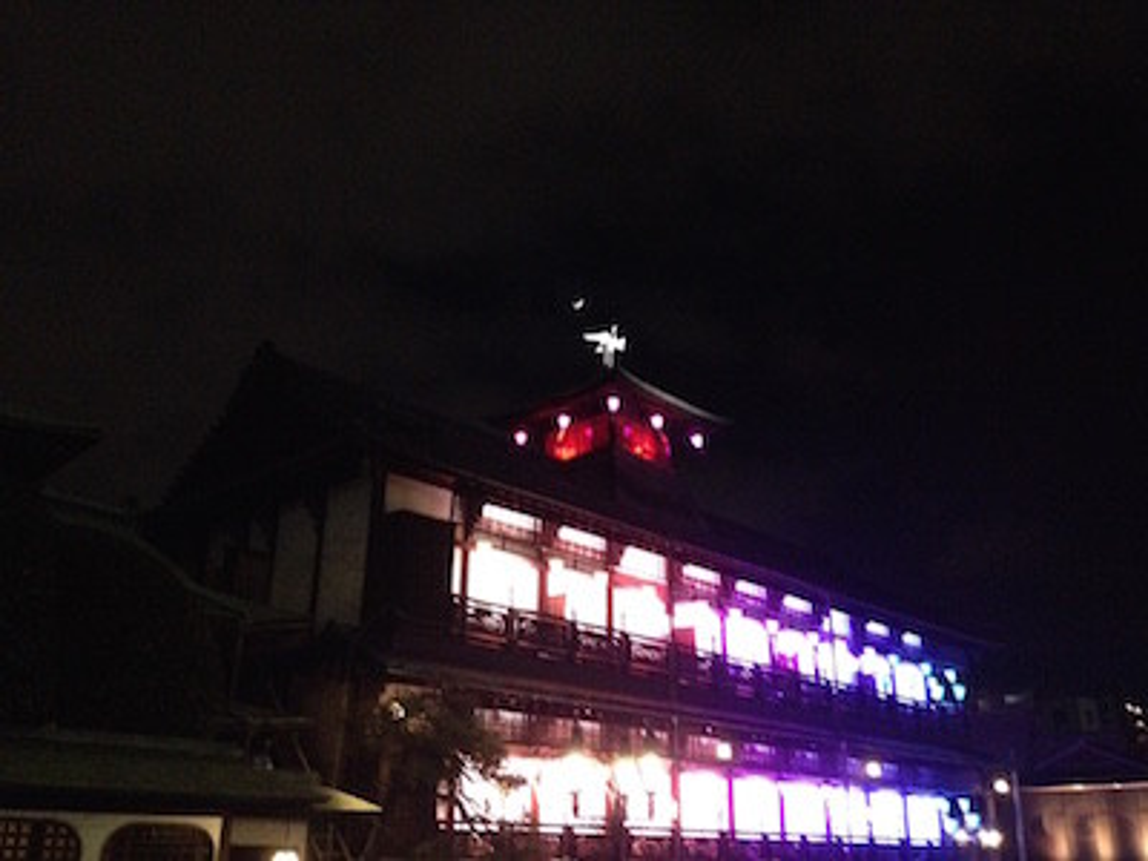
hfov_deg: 52.6
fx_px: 1161
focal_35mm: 35
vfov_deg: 40.7
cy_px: 430
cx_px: 574
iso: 800
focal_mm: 4.28
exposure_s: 1/15
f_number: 2.4
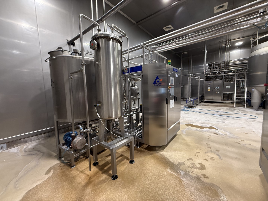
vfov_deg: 85.7
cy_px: 100
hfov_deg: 102.1
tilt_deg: -4.2
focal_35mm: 14
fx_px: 108
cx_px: 134
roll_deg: +1.2
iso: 250
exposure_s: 1/50
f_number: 2.2
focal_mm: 2.22
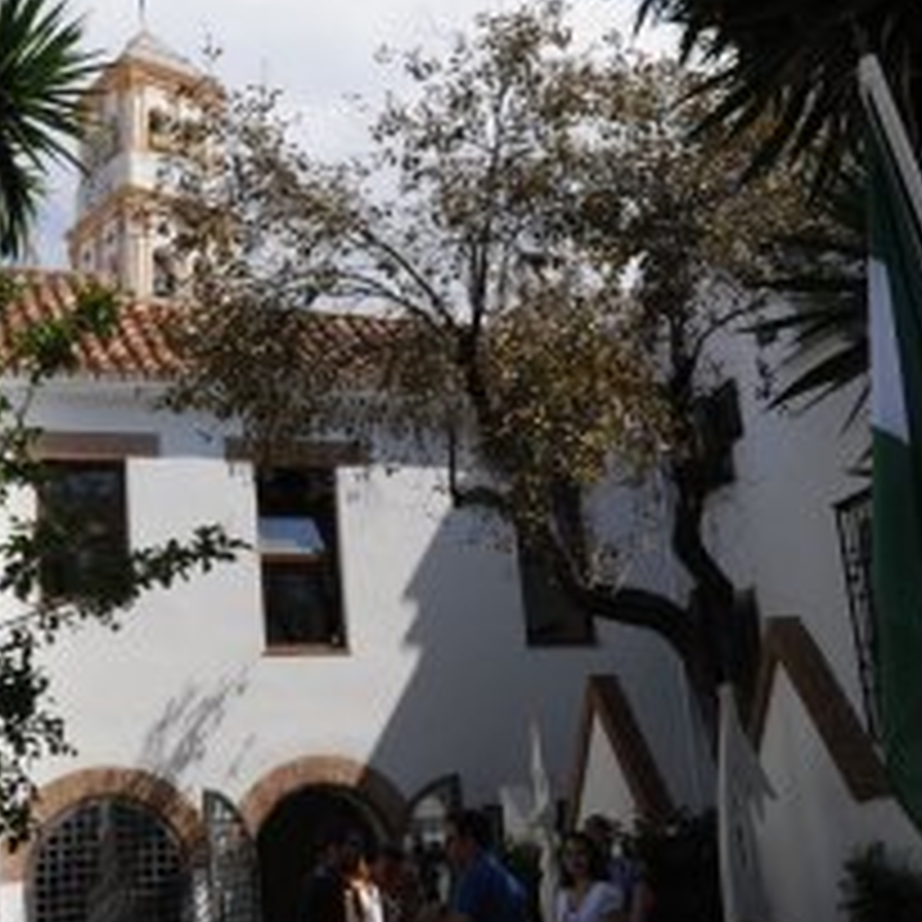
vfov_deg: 38.2
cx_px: 405
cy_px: 551
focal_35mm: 44
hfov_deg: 38.3
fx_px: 1326
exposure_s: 1/500
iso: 800
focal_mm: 17
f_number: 13
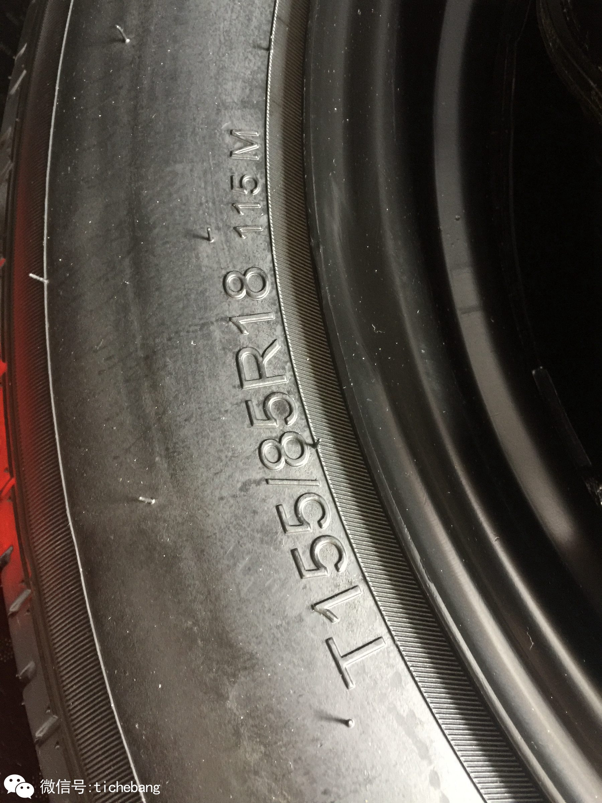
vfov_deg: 61.7
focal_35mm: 29
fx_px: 672
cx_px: 301
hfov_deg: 48.2
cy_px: 402
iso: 125
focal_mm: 4.15
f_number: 2.2
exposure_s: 1/8
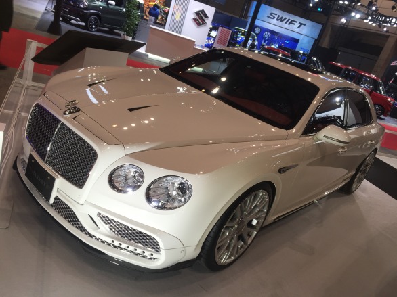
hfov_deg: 61.7
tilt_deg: -20.4
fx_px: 332
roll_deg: -19.0
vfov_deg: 48.2
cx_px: 198
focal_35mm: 29
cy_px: 148
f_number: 2.2
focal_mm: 4.15
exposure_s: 1/60
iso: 40
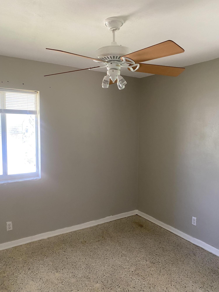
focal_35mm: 26
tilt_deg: -3.9
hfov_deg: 53.1
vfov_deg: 67.3
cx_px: 110
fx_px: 219
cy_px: 146
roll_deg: -0.4
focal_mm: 4.25
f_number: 1.8
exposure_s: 1/60
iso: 200
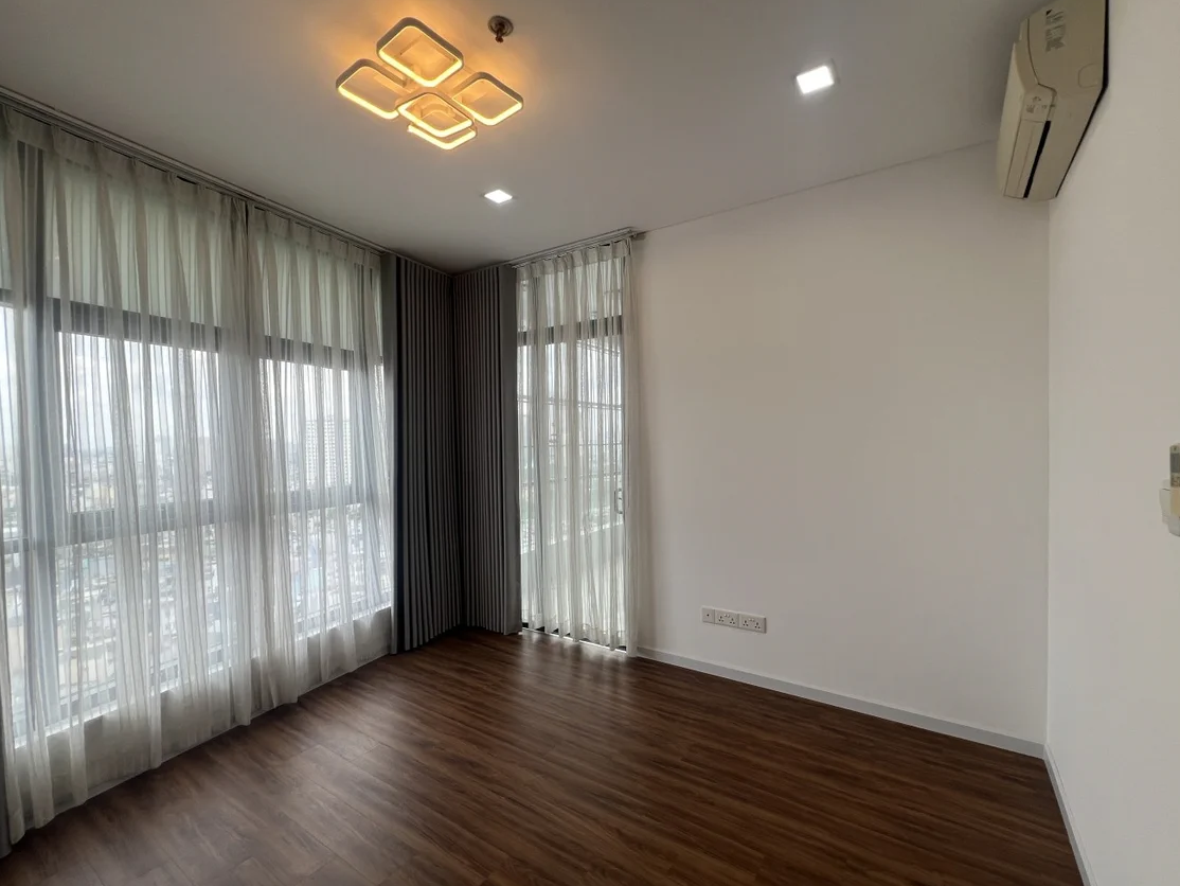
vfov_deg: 85.7
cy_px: 450
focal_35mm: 14
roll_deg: +1.2
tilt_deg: -1.3
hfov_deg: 101.9
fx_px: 477
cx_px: 627
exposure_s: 1/146
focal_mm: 1.57
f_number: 1.8
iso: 32
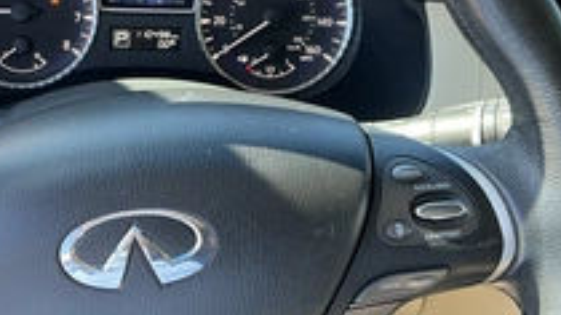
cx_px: 139
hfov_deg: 35.2
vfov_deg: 20.7
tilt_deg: -33.7
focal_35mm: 58
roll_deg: -0.9
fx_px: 863
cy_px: 141
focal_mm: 3
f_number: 1.8
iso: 32
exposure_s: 1/122
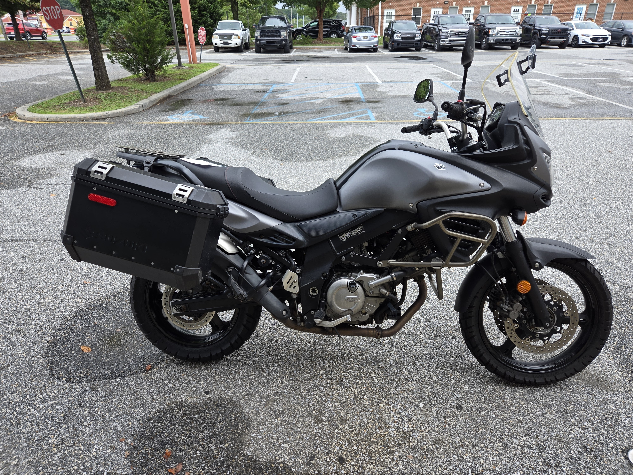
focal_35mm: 23
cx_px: 316
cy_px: 238
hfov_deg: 73.9
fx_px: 421
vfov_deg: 58.9
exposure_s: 1/477
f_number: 1.8
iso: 25
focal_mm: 5.4
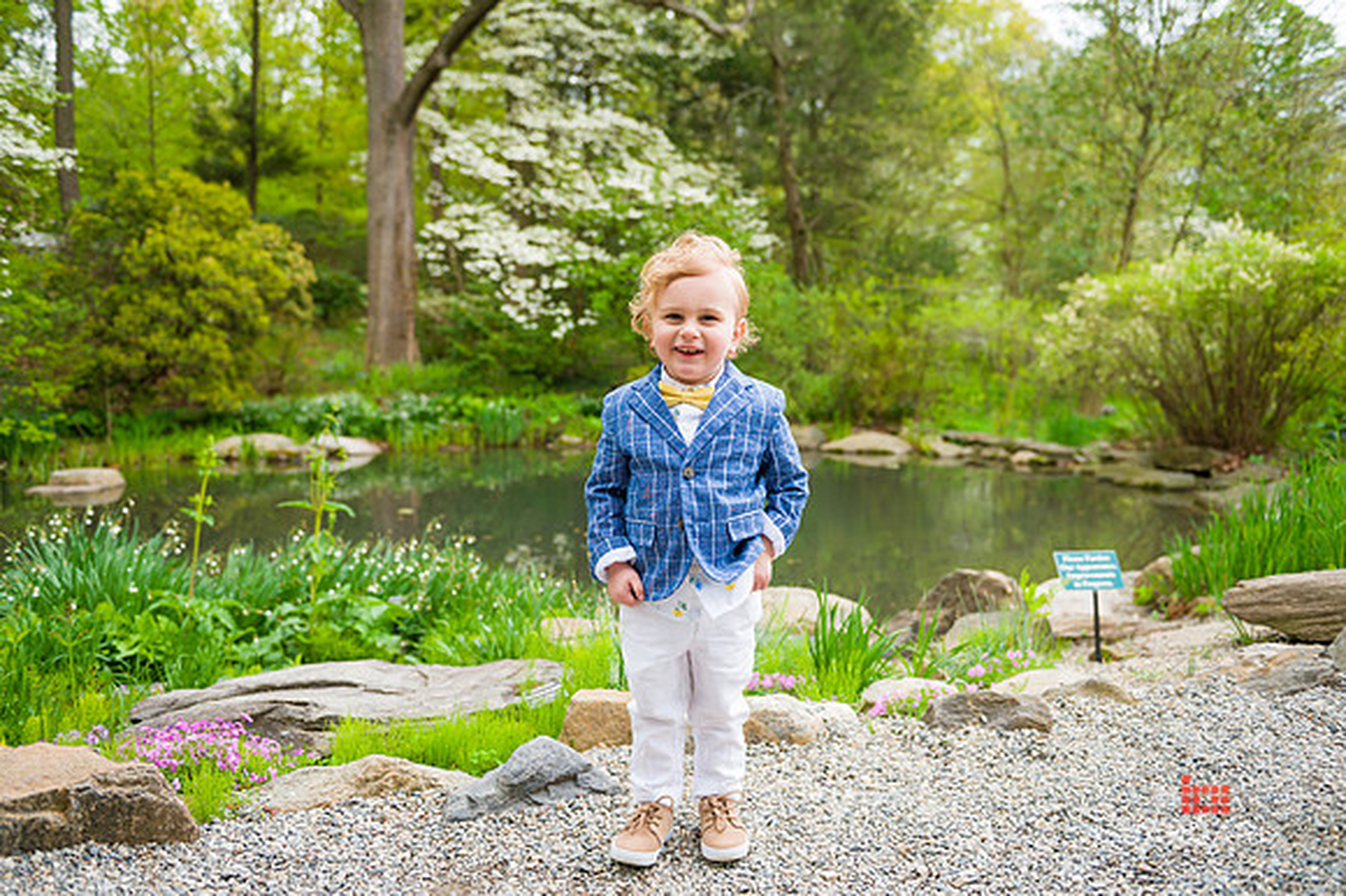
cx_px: 673
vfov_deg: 44.9
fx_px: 1084
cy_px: 448
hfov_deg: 63.7
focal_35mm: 29
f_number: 3.5
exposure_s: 1/400
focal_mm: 29
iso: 200
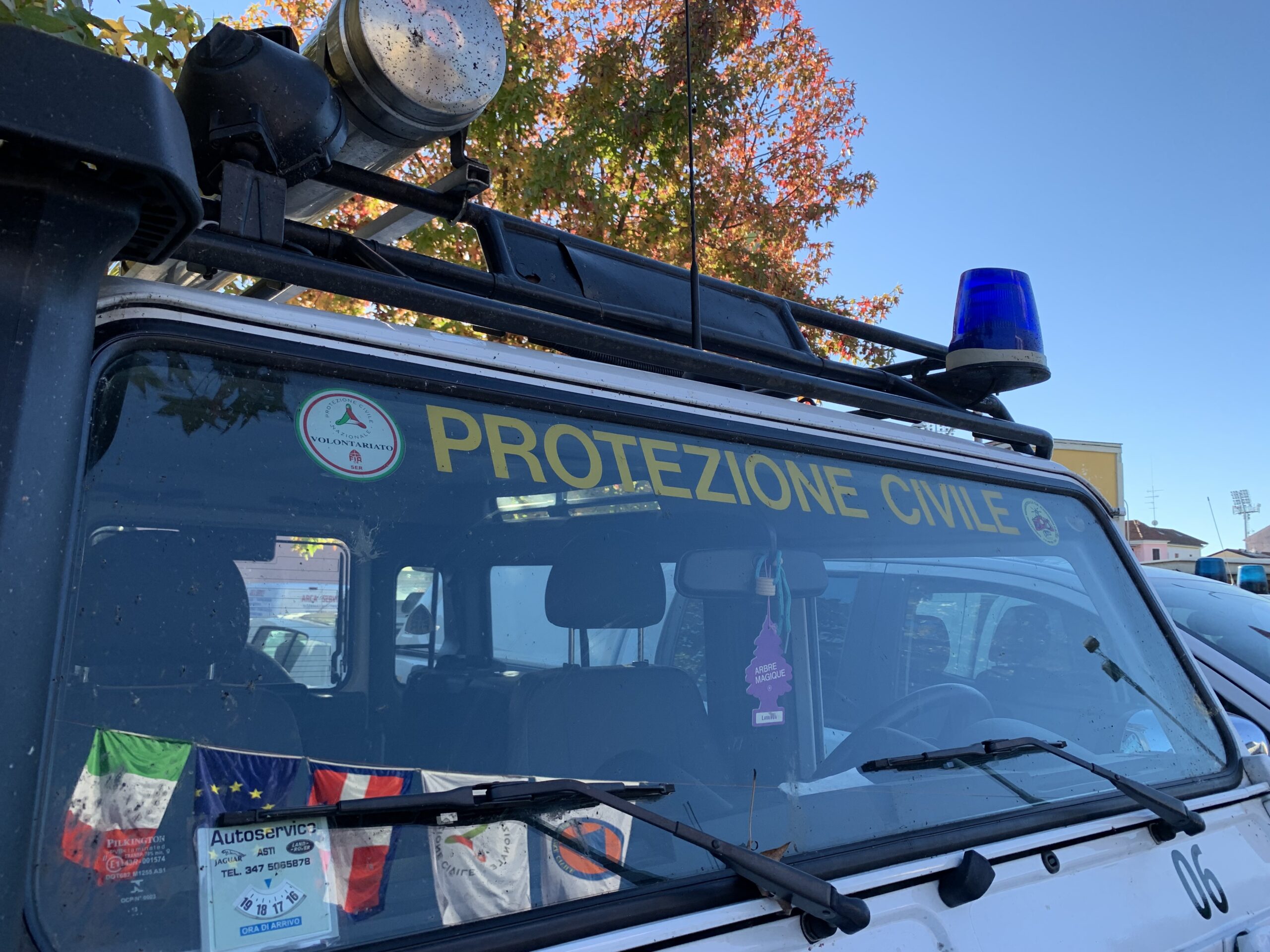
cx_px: 635
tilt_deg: +4.2
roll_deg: -1.0
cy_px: 476
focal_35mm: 26
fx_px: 954
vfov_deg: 53.1
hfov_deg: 67.3
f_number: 1.8
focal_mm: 4.25
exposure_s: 1/500
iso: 25
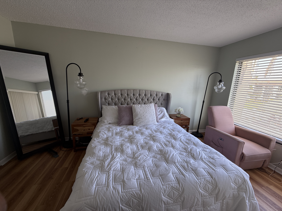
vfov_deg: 85.7
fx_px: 114
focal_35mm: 14
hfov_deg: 102.1
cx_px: 141
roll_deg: -2.2
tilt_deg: -12.1
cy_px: 106
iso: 64
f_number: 2.2
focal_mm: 2.22
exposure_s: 1/99
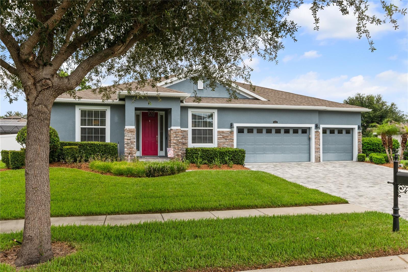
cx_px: 204
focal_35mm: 27
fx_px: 306
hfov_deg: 67.4
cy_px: 136
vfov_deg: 47.9
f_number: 11
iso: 320
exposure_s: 1/125
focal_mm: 18
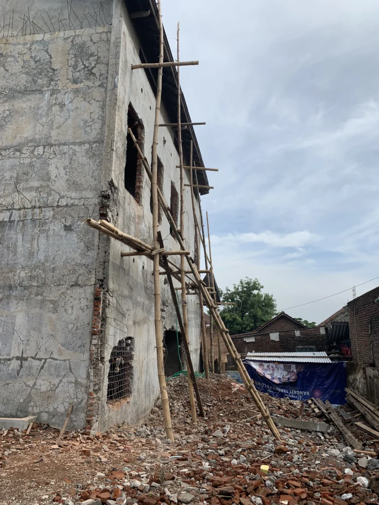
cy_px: 252
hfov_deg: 53.1
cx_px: 190
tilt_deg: +14.3
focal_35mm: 26
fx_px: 380
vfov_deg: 67.3
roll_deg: -0.5
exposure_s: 1/2994
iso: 25
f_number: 1.8
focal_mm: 4.25
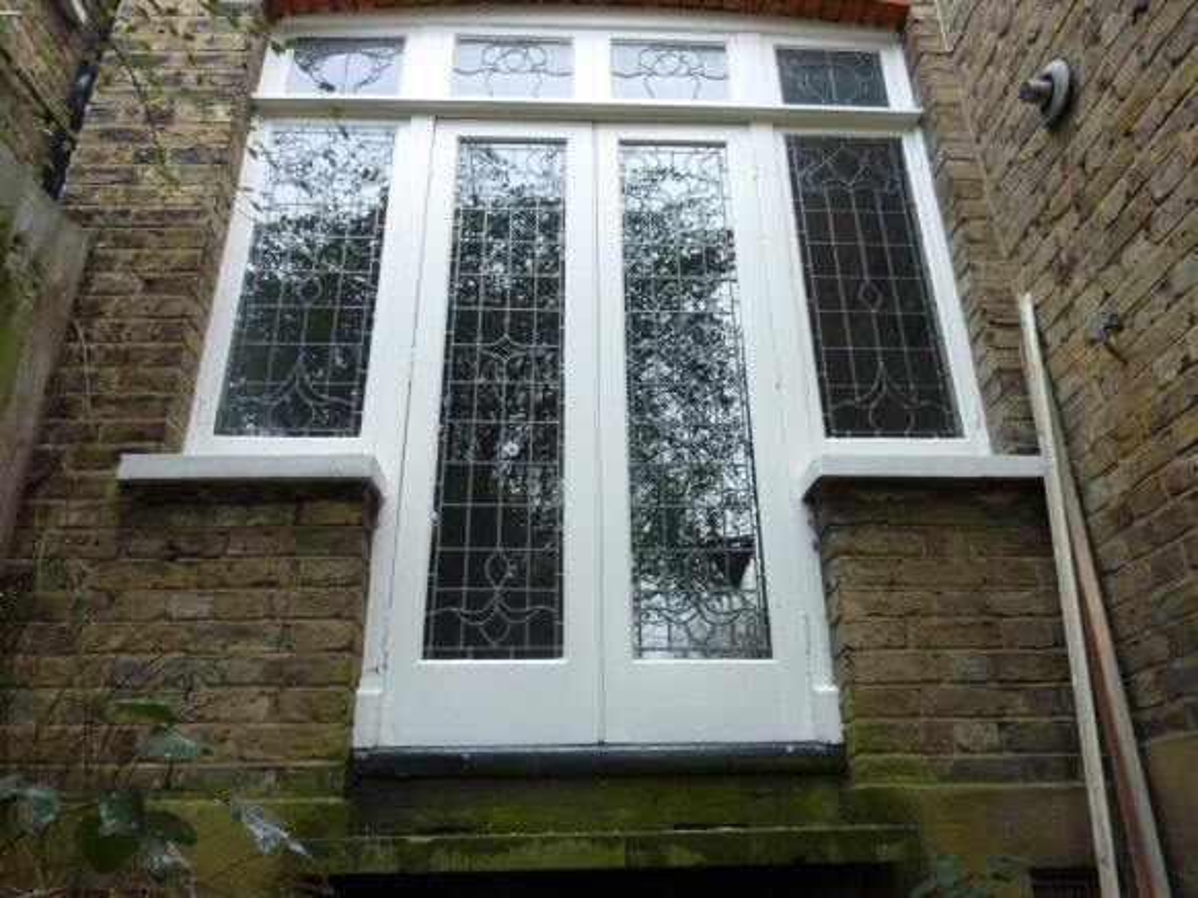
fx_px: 865
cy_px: 449
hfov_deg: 69.4
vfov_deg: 54.9
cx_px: 599
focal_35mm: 25
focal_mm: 4.1
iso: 80
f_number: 3.3
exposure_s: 1/60
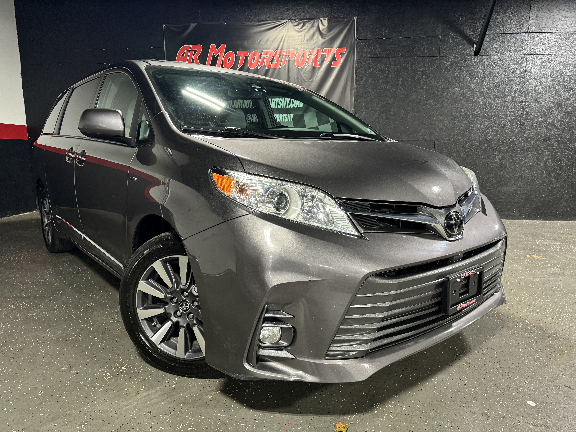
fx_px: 399
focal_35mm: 24
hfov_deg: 71.6
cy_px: 216
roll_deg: -0.1
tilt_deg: -9.2
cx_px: 288
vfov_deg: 56.8
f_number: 1.78
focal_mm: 6.76
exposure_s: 1/60
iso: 250
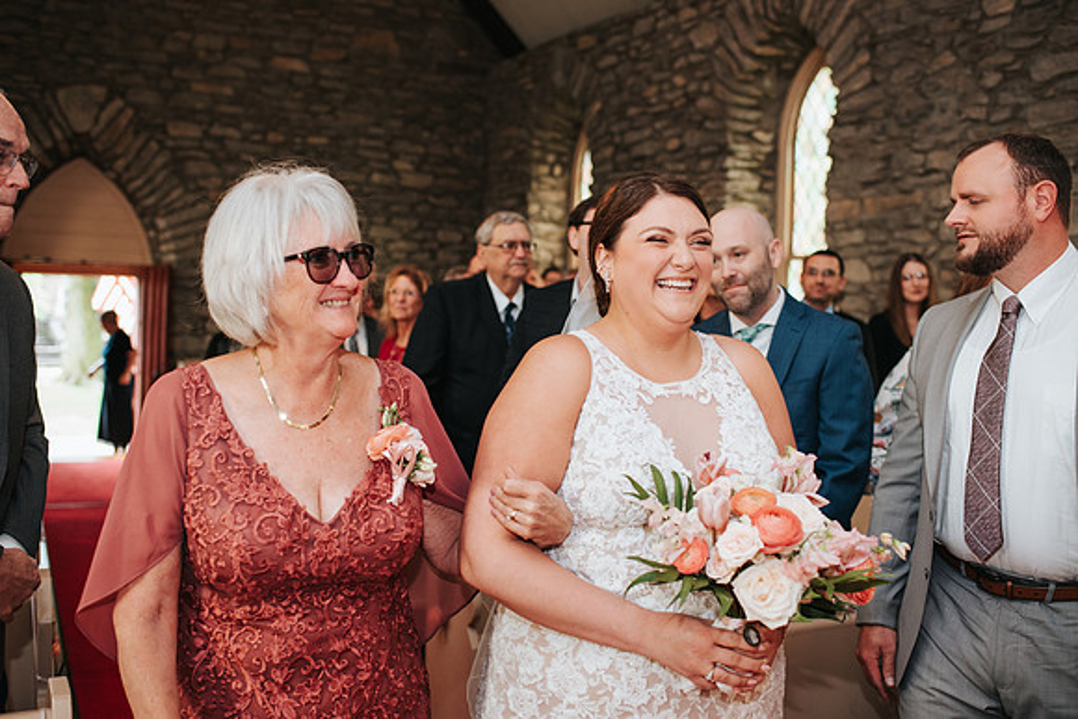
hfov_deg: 53.4
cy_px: 360
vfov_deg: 37.1
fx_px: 1071
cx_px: 539
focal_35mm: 36
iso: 1000
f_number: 2.8
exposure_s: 1/200
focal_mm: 35
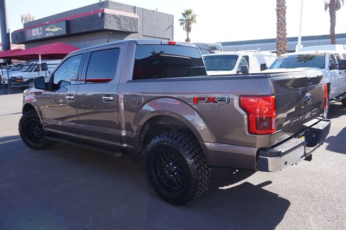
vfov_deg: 43.6
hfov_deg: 62.0
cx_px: 173
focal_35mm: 30
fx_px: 288
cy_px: 115
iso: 100
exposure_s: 1/80
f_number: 6.3
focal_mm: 20
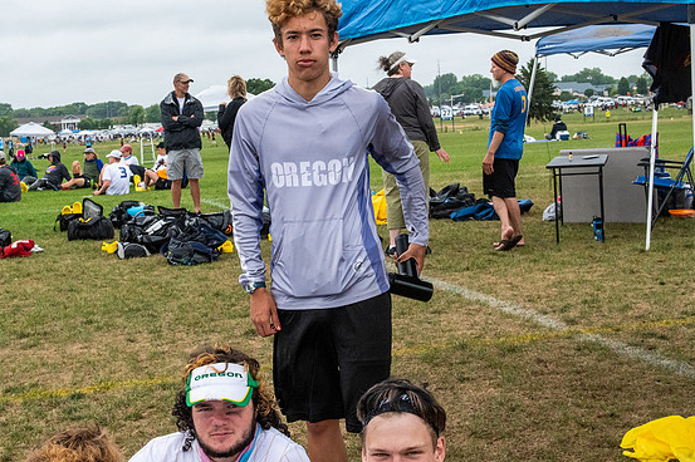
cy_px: 185
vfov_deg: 22.6
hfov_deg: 33.4
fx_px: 1158
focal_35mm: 60
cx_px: 304
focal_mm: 28
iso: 1600
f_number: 9
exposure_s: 1/1000
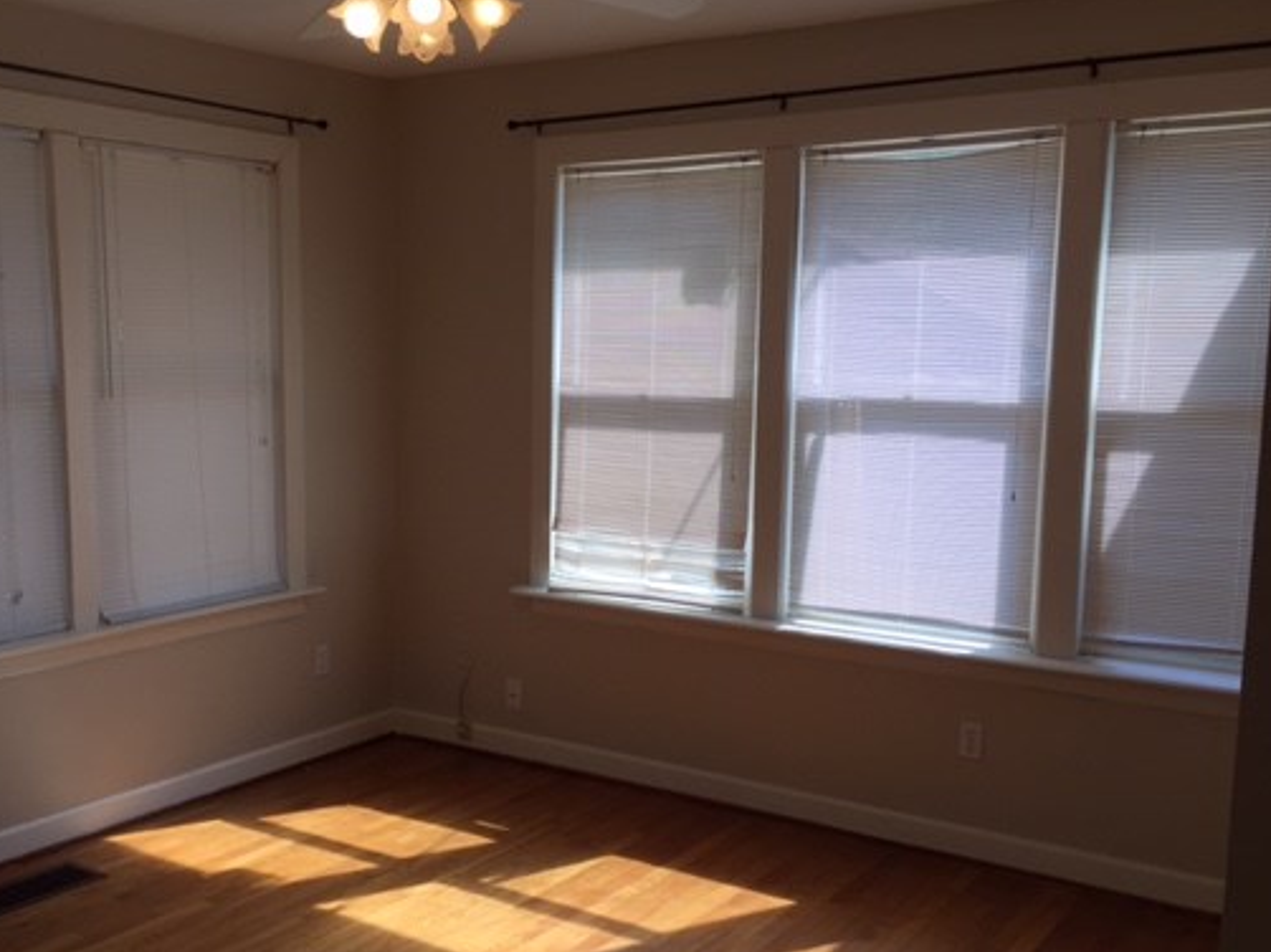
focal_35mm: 37
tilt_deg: -8.7
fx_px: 1358
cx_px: 549
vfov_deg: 38.5
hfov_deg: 50.0
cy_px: 552
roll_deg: -1.4
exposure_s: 1/332
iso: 32
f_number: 2.2
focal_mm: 4.15
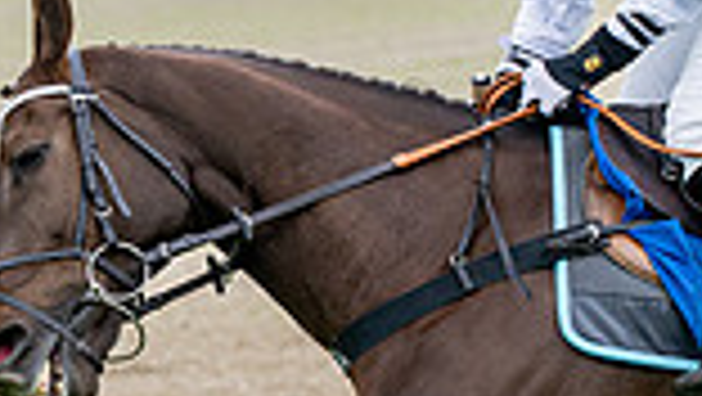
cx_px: 512
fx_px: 9444
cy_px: 550
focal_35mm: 507
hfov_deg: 4.3
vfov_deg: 2.4
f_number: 4
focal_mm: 81
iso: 400
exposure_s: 1/1250
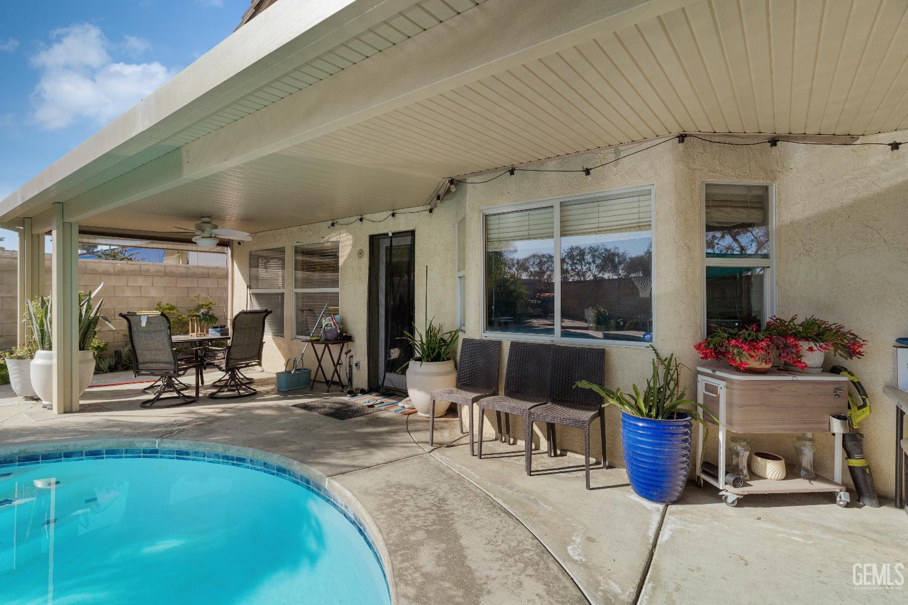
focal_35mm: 17
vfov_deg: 70.4
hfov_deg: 93.3
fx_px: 429
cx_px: 454
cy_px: 302
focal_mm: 17
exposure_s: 1/2000
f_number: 5.6
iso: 400
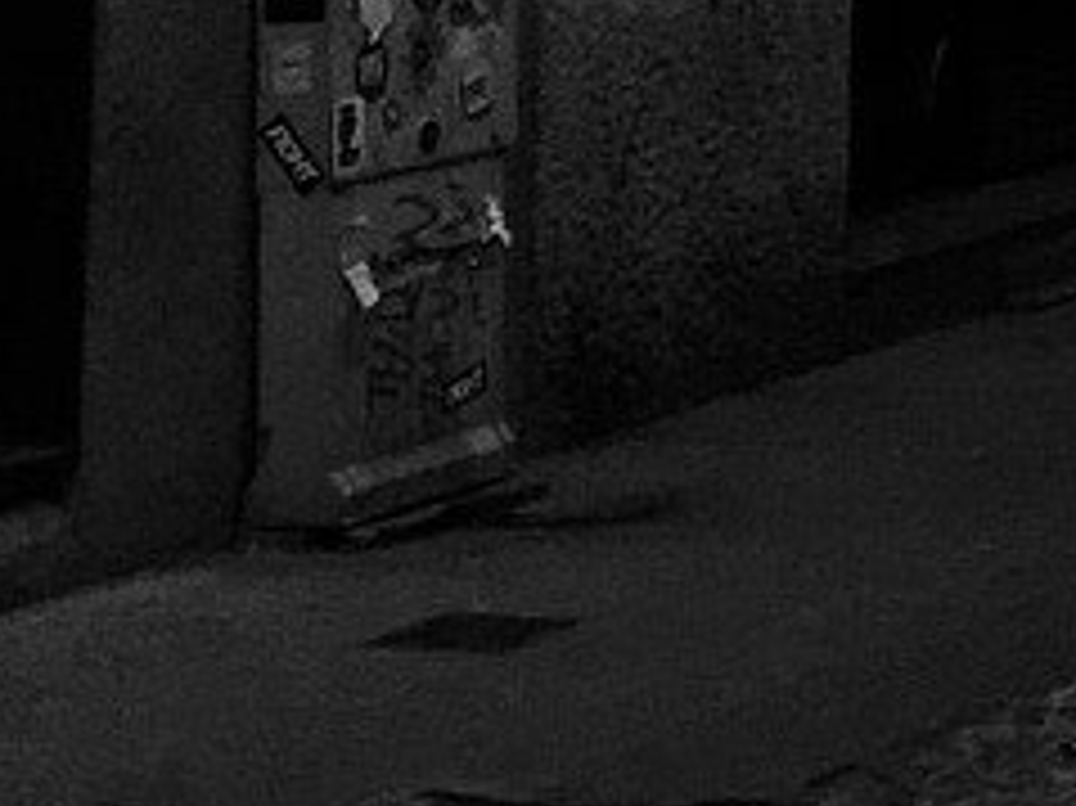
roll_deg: +0.8
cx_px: 3205
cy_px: -995
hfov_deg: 8.5
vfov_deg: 7.3
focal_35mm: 194
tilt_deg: +2.9
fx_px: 6027
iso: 32
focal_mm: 4.15
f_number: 2.2
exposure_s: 1/316
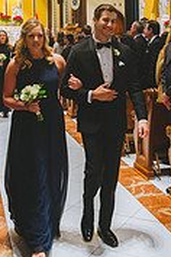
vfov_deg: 31.8
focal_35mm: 61
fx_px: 435
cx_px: 112
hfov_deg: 22.2
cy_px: 44
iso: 2500
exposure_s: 1/250
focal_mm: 24
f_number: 3.2
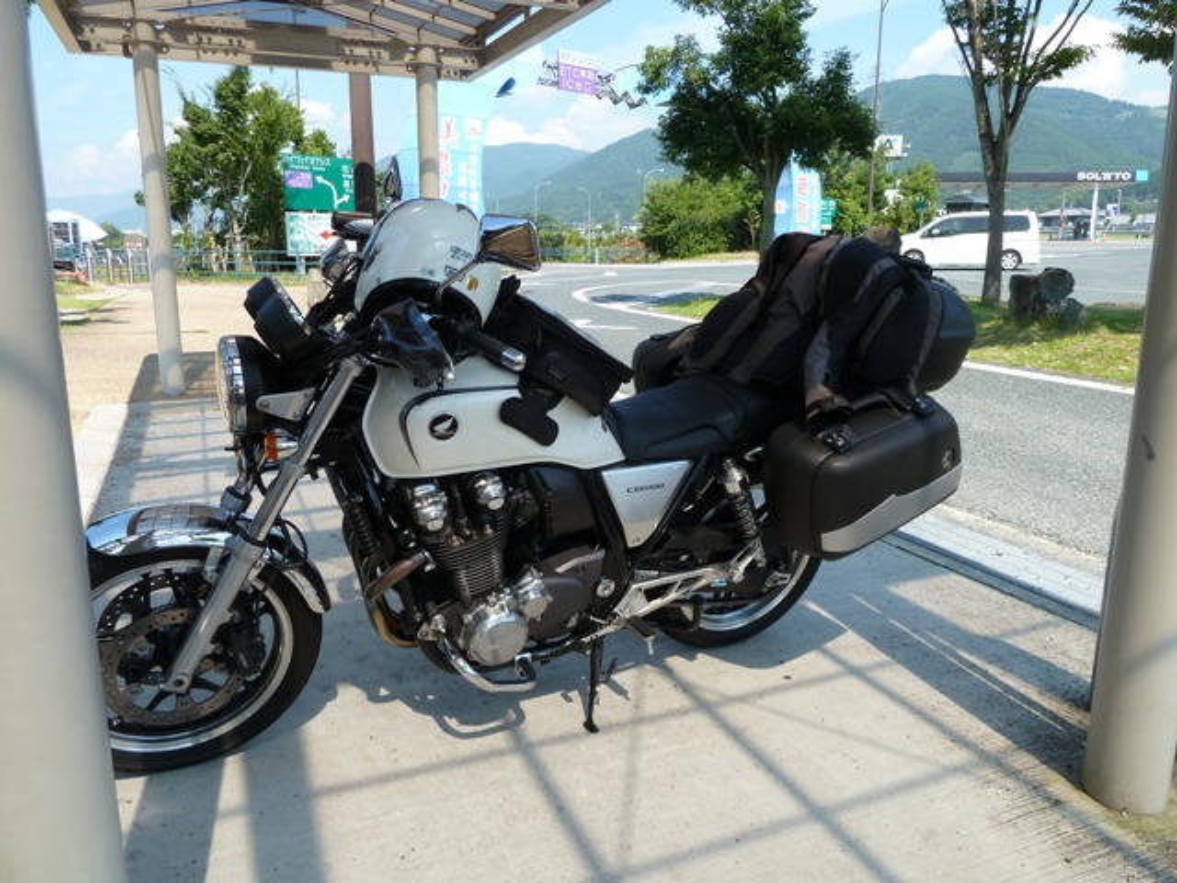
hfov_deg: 69.4
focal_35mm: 25
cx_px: 588
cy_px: 442
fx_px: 850
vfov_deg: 54.9
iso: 80
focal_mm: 4.1
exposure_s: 1/320
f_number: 4
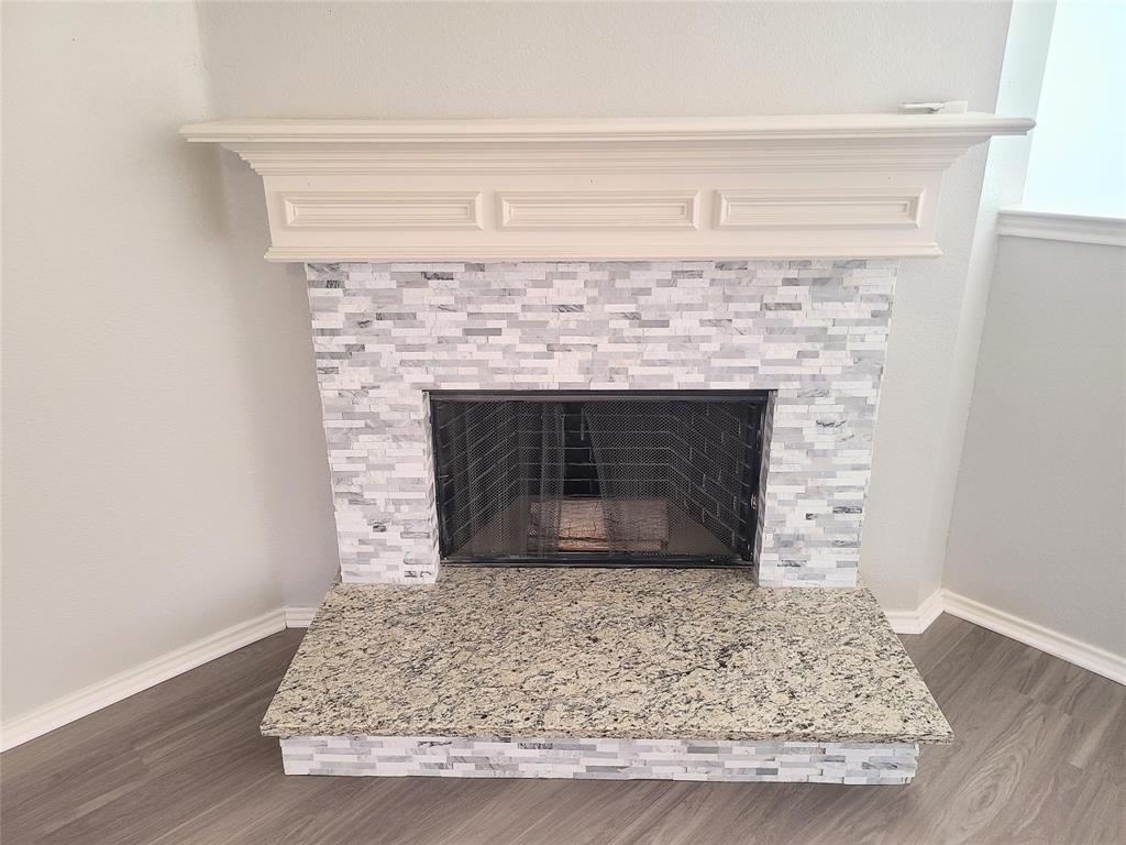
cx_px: 563
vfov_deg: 53.1
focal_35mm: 26
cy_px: 422
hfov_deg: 67.3
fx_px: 846
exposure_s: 1/60
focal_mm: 5.4
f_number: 1.8
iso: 200
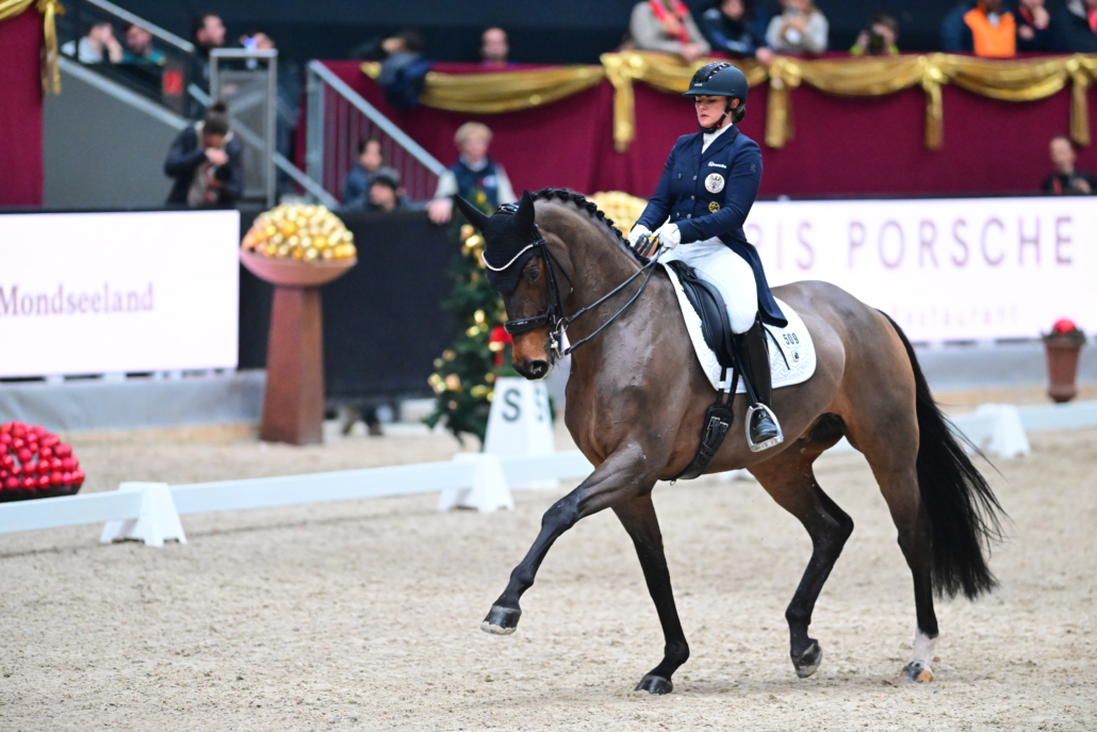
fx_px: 9142
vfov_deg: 4.6
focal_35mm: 300
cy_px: 366
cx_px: 548
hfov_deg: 6.9
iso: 8000
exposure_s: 1/800
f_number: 2.8
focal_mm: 300
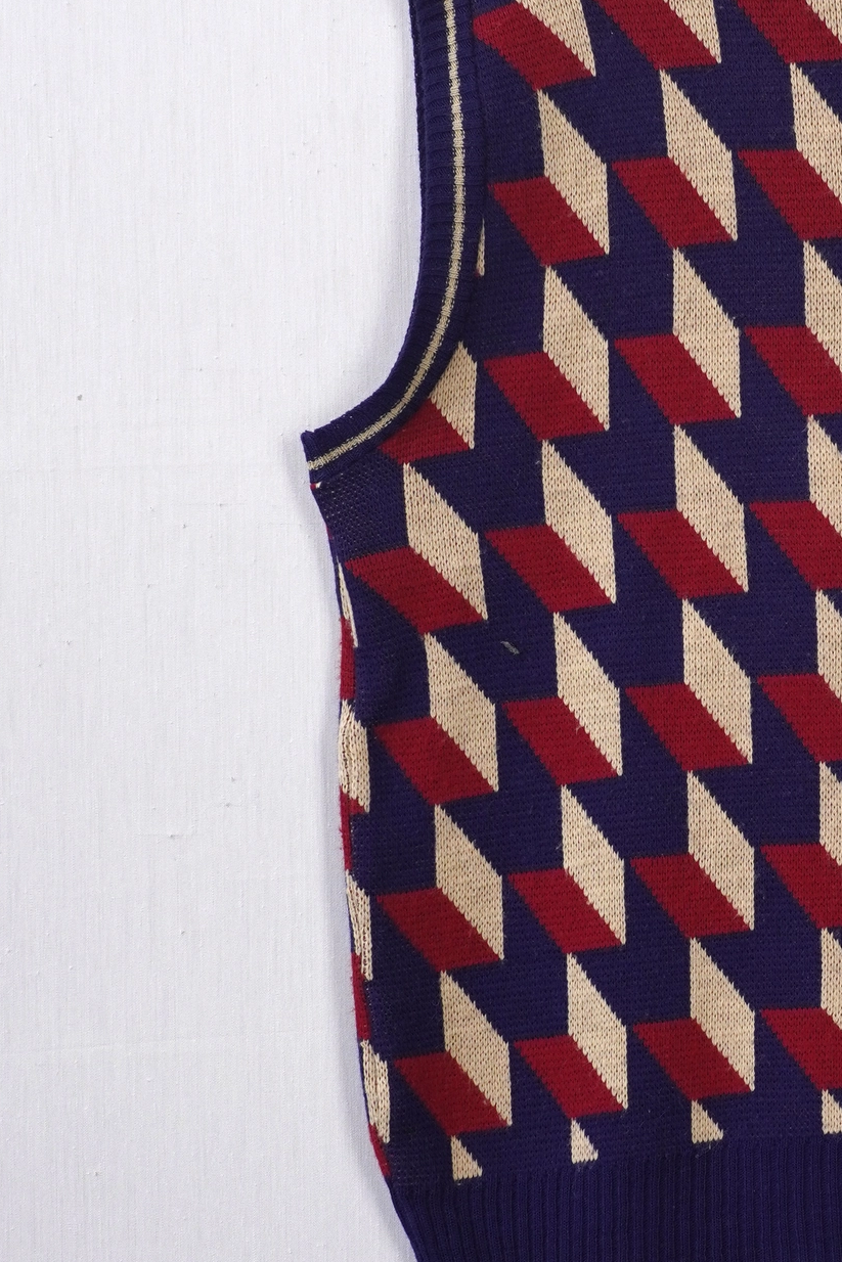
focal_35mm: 112
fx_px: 3928
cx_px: 961
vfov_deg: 18.3
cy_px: 634
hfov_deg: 12.0
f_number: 7.1
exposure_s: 1/60
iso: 320
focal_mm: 32
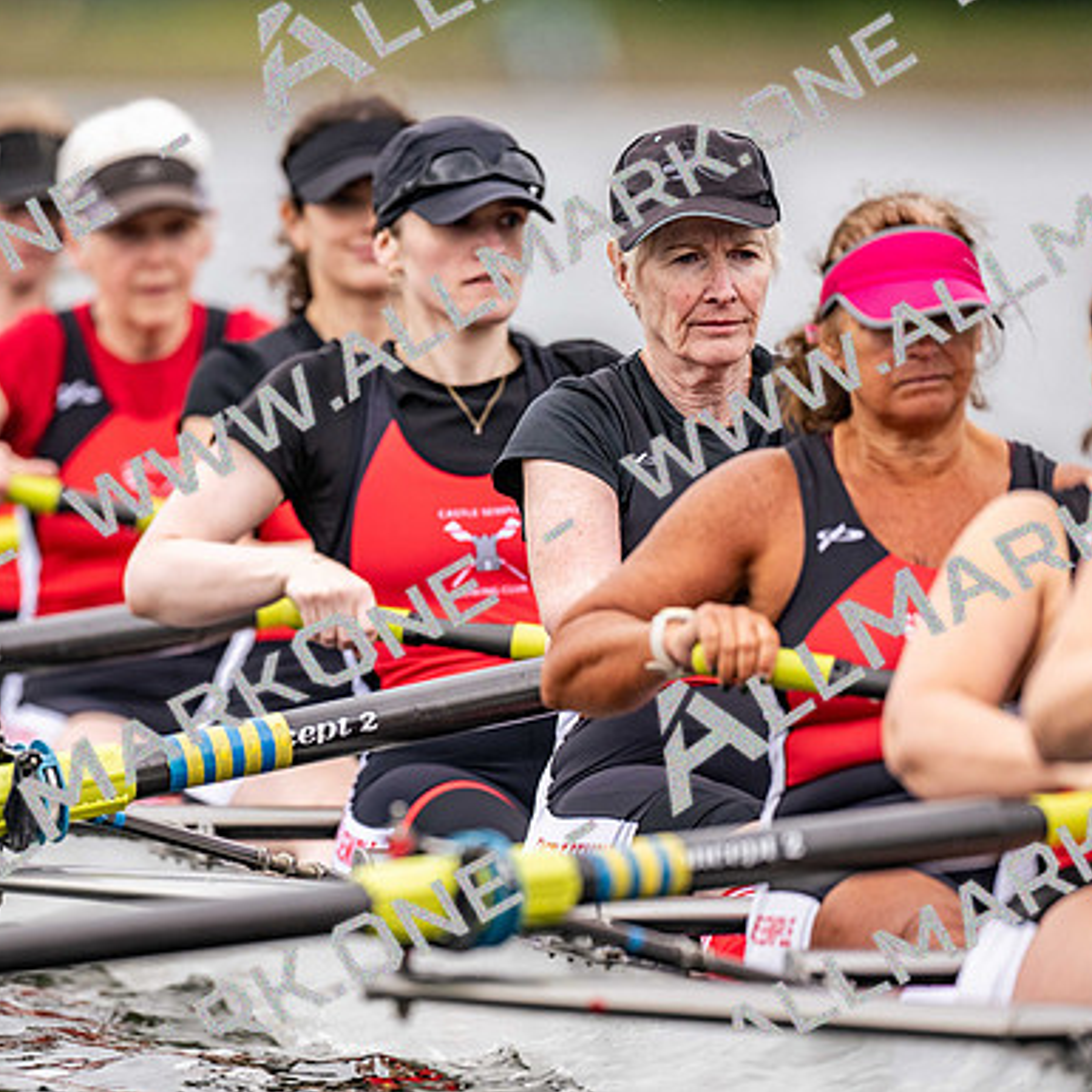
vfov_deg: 2.3
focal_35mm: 769
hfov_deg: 2.3
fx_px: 27446
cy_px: 546
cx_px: 414
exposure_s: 1/2500
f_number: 4
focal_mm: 600
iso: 640
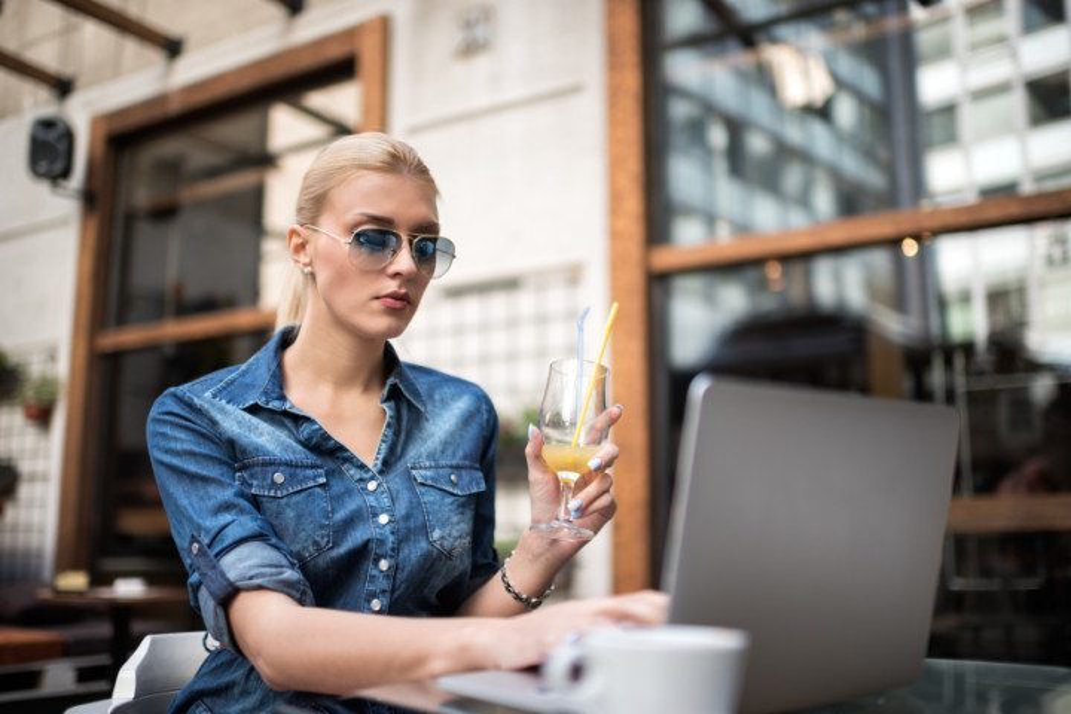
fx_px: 1041
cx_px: 536
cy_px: 357
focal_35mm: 35
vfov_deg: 37.9
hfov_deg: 54.4
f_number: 1.4
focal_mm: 35
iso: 100
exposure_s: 1/320
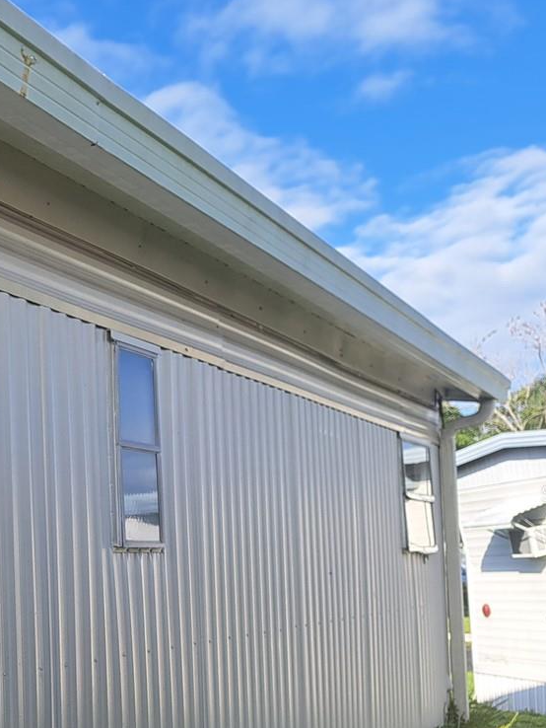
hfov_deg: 24.6
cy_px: 493
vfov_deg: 36.4
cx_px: -154
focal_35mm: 52
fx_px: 1093
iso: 50
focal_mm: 5.23
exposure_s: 1/726
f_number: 1.8
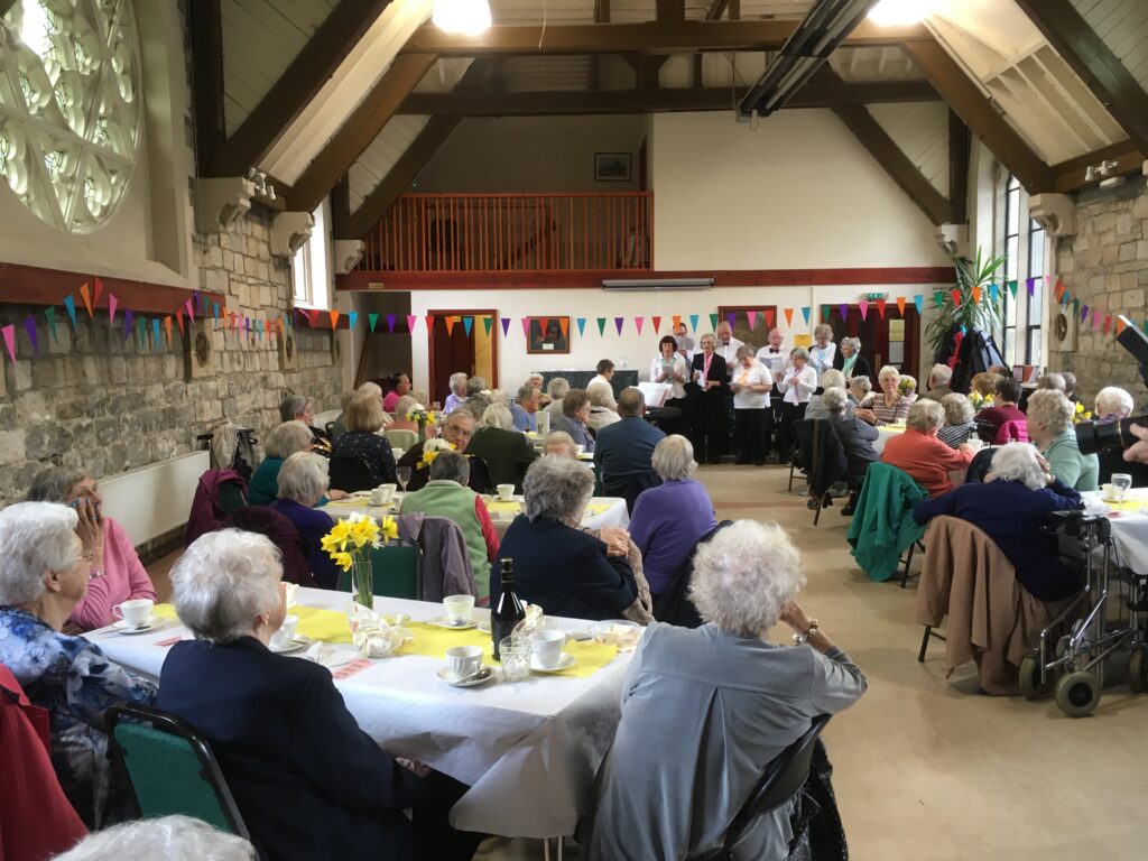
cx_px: 574
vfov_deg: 48.2
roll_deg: +0.6
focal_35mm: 29
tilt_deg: -6.4
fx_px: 962
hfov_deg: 61.7
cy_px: 430
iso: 80
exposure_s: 1/33
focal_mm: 4.15
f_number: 2.2
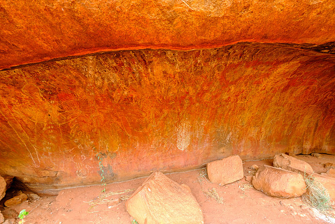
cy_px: 112
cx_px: 168
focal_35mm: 15
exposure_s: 1/5
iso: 200
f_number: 5.6
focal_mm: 10
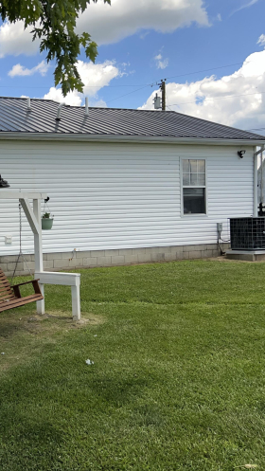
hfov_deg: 29.1
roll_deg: +1.4
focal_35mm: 38
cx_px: -2
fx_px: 474
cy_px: 236
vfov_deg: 52.8
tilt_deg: -1.3
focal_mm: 5.7
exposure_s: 1/3165
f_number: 1.5
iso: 32
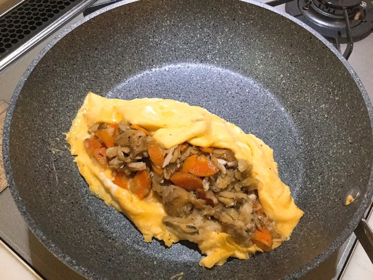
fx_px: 334
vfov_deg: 45.4
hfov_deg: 58.4
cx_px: 186
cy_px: 140
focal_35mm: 31
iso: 250
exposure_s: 1/30
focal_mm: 3.3
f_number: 2.4
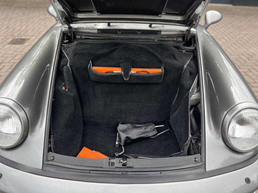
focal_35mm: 26
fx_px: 194
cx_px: 129
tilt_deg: -35.9
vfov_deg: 53.1
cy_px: 96
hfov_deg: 67.3
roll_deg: -0.2
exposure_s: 1/521
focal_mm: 5.7
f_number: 1.5
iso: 50
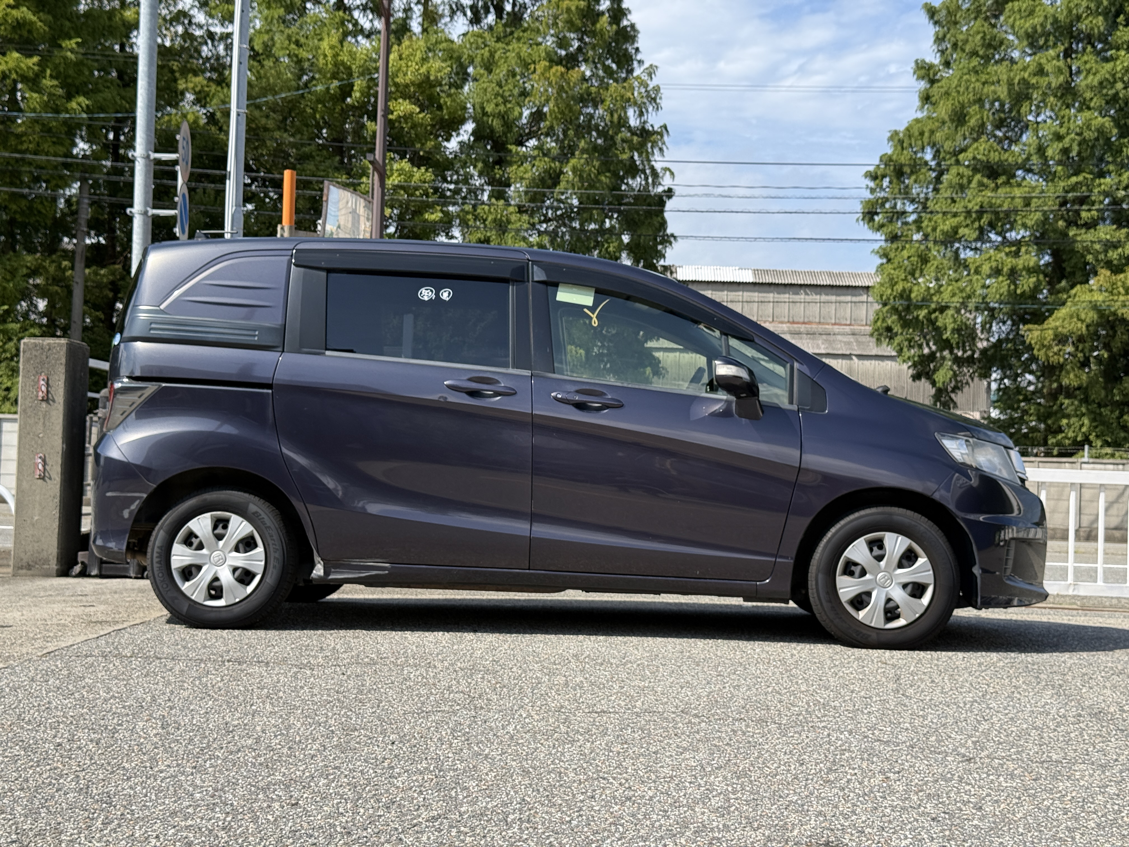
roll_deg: -2.1
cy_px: 424
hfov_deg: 39.7
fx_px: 1566
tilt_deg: +2.3
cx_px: 564
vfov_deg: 30.3
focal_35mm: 48
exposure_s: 1/2865
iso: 64
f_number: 1.78
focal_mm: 6.76
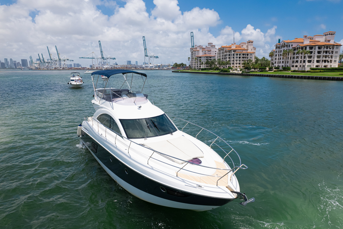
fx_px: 219
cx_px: 179
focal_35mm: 23
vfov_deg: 55.1
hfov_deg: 76.1
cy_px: 117
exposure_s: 1/4000
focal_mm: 8.38
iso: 160
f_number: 2.8
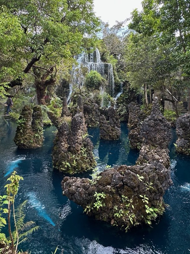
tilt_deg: -0.5
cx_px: 93
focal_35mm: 24
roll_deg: -2.9
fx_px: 176
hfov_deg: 56.8
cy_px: 97
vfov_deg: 70.6
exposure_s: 1/185
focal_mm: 2.22
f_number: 2.2
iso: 40
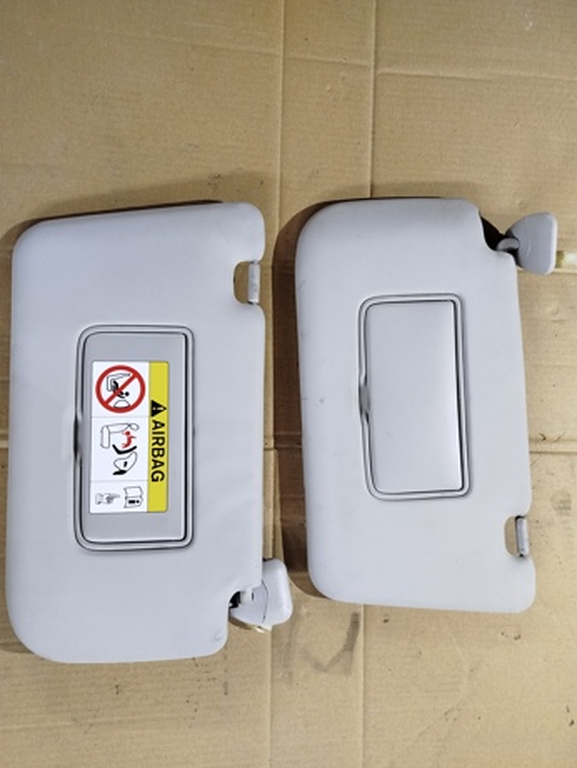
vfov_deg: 69.4
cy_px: 395
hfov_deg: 54.9
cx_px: 282
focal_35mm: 25
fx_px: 555
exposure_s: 1/33
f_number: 1.7
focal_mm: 5.31
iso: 400
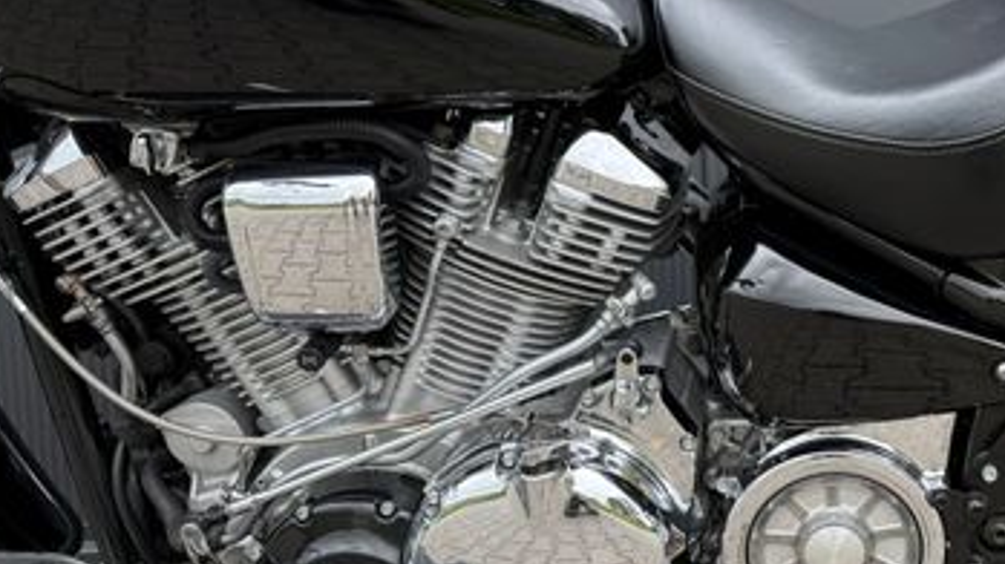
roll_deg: +1.2
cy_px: 342
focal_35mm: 48
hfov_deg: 40.1
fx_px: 1279
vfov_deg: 24.8
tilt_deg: -4.4
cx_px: 881
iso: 100
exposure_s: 1/305
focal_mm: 6.76
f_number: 1.78
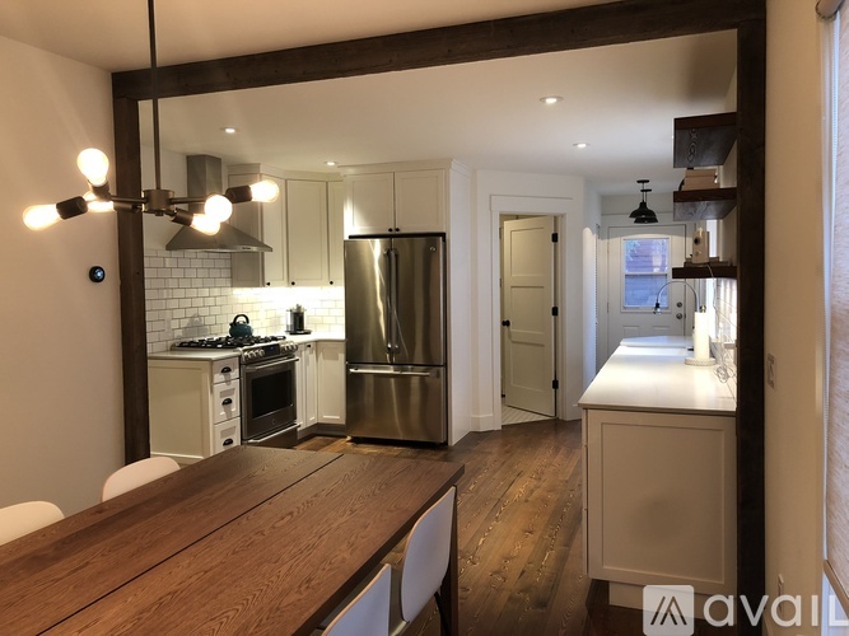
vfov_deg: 49.7
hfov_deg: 63.5
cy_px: 318
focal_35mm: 28
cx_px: 424
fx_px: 687
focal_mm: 4
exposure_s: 1/15
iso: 50
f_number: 1.8
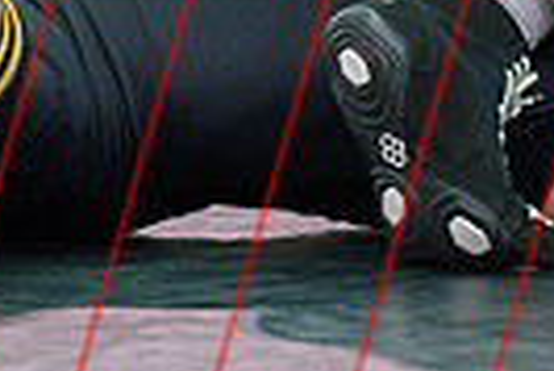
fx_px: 7225
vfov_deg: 2.9
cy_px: 123
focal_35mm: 469
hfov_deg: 4.4
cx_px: 768
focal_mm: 85
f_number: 2.8
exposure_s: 1/800
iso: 4000
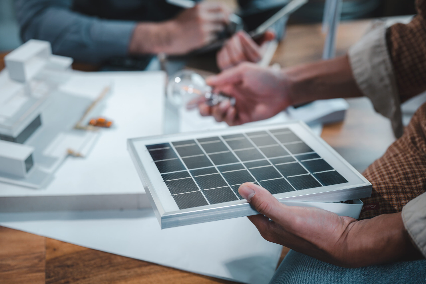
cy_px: 142
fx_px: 591
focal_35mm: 50
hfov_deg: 39.6
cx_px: 213
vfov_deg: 27.0
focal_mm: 50
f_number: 2.8
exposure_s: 1/250
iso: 200
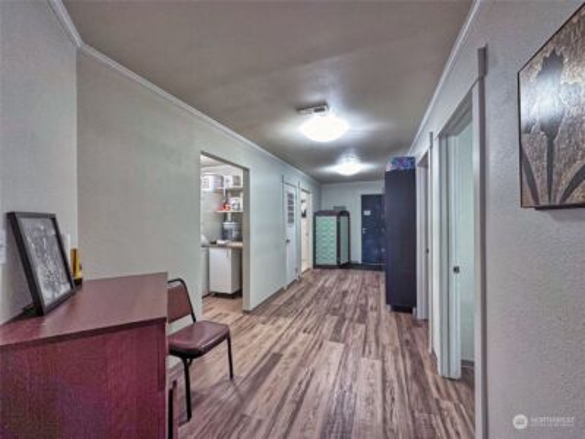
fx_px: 237
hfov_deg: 102.1
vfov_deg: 85.7
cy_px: 220
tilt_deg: -0.1
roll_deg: +0.1
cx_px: 292
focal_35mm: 14
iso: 320
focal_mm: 2.2
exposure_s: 1/60
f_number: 2.2
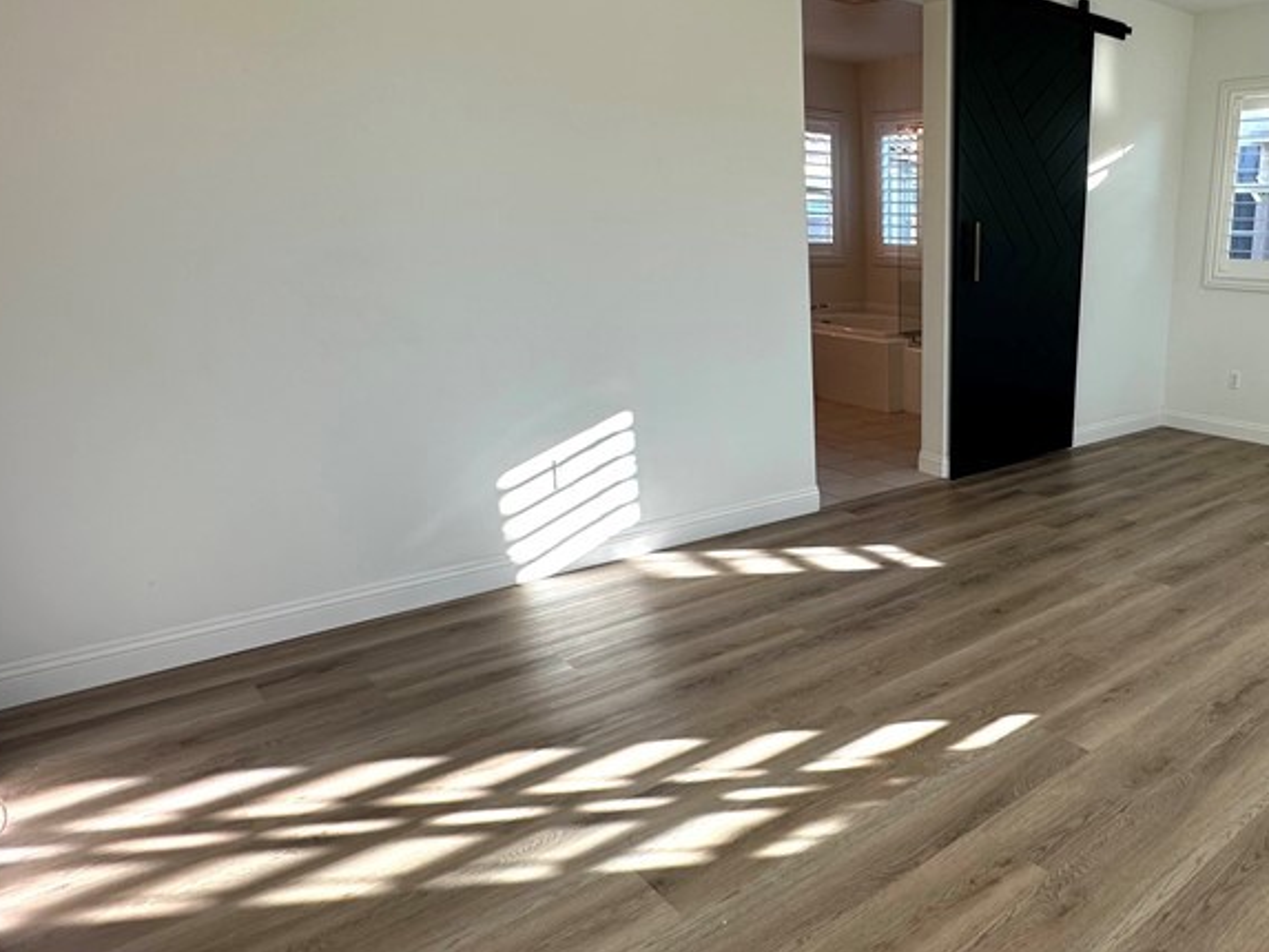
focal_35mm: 25
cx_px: 994
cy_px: 494
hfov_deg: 64.0
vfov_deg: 54.9
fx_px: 917
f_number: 2.2
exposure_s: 1/120
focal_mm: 2.22
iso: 64
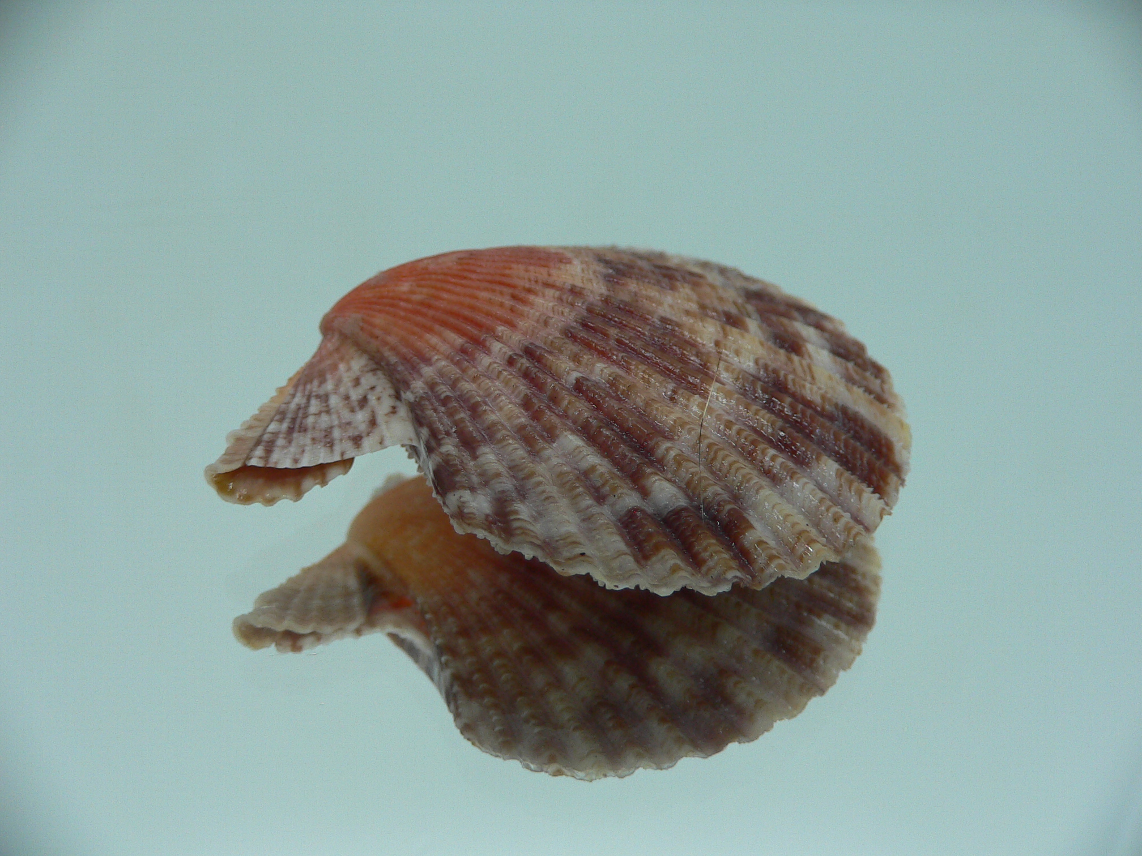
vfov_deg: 40.7
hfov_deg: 52.6
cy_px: 428
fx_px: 1155
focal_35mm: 35
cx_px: 571
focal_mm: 4.6
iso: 100
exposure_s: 1/60
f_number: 2.8
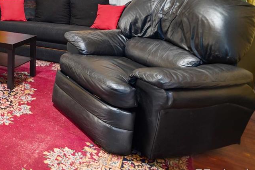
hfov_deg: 36.2
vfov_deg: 29.1
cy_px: -31
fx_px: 283
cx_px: -59
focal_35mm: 40
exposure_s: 1/2
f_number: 8
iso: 640
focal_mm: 16
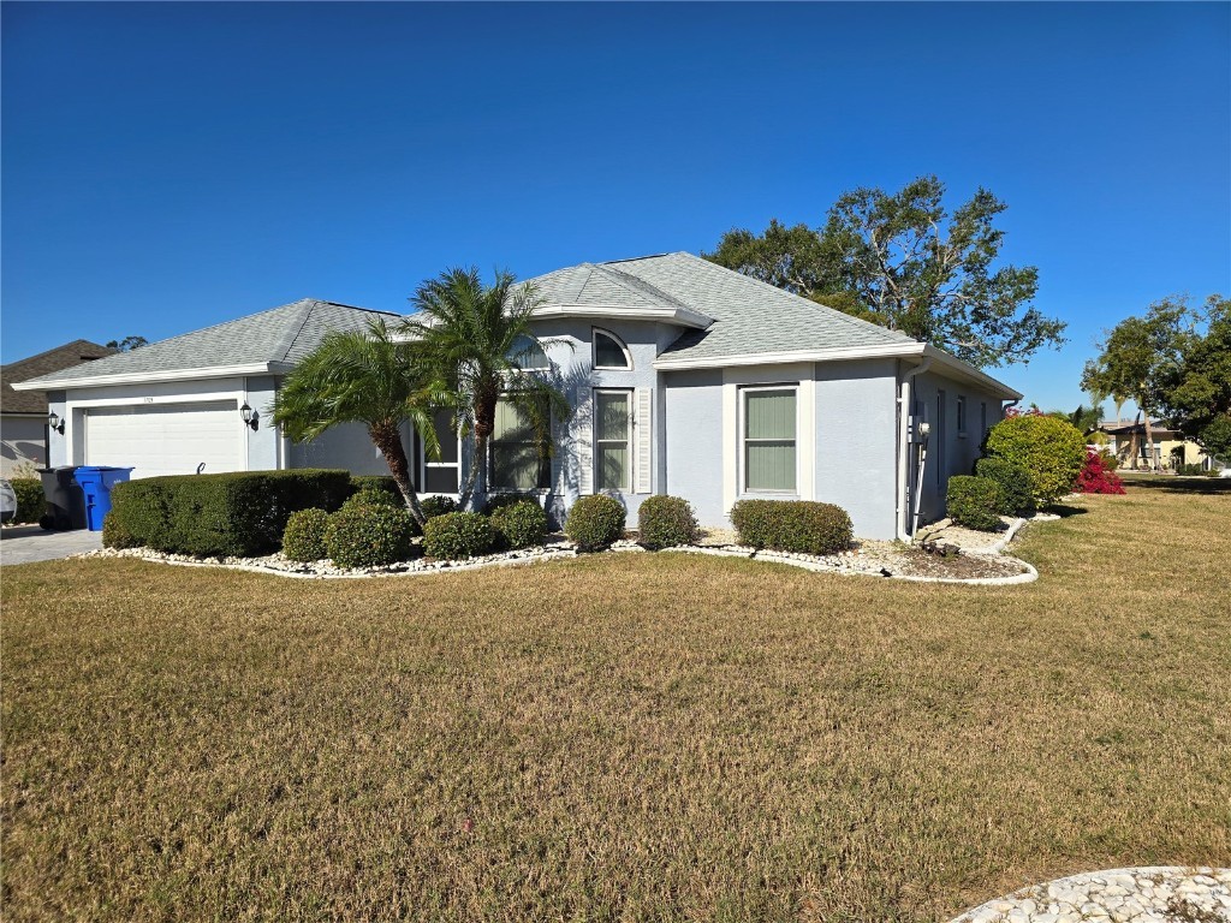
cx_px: 616
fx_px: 818
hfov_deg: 73.9
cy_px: 462
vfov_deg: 58.9
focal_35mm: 23
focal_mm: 6.3
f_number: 1.7
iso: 12
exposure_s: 1/1245
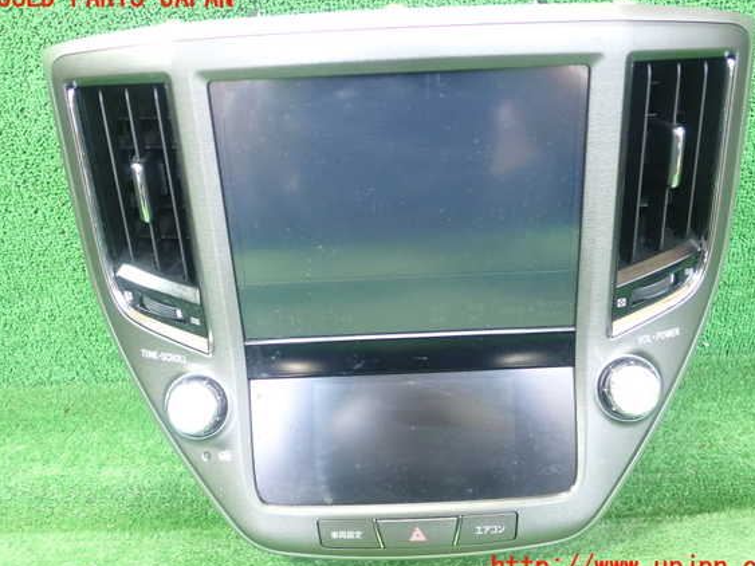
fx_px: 698
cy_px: 283
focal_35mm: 32
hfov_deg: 56.8
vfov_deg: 44.1
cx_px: 392
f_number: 2.3
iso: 800
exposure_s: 1/80
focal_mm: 5.5
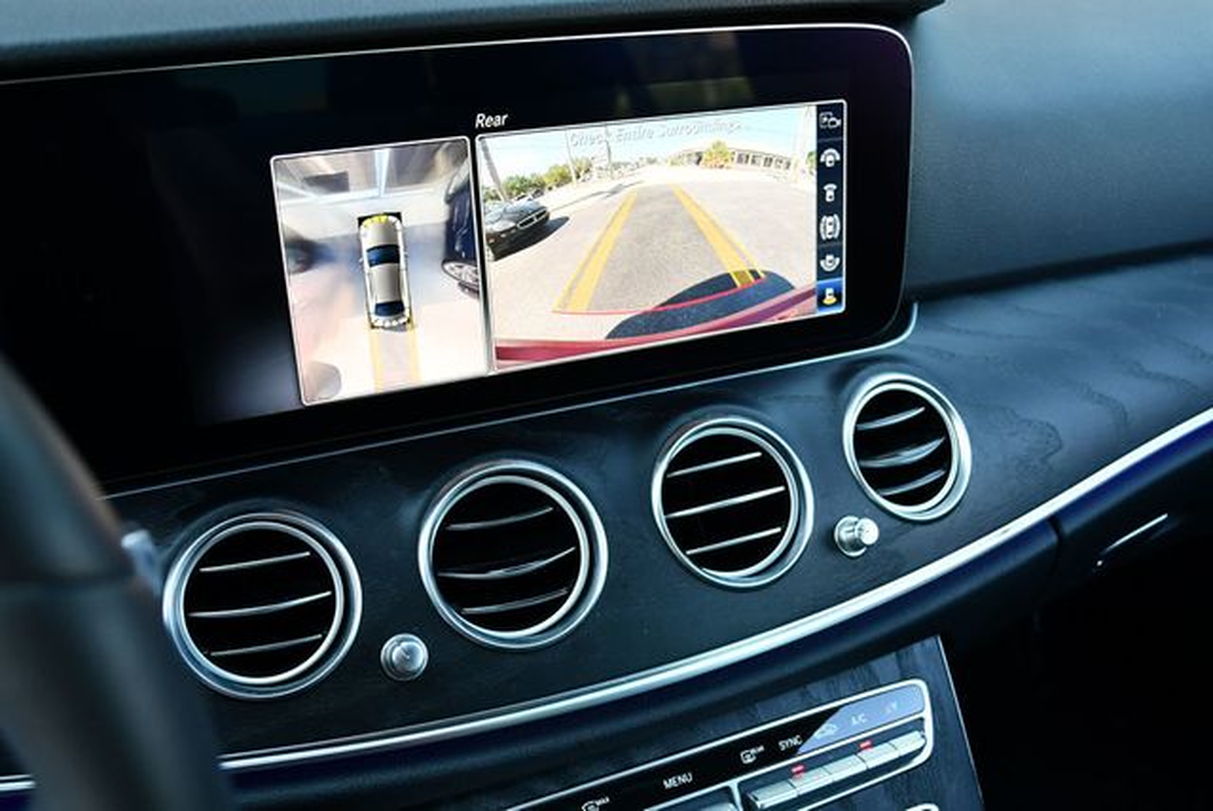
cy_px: 406
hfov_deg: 53.1
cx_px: 606
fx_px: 1214
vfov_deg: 36.9
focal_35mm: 36
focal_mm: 18
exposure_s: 1/250
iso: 800
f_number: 3.5
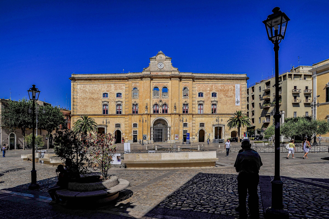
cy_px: 110
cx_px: 164
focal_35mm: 20
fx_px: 183
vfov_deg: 61.9
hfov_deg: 84.0
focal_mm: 20
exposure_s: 1/800
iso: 200
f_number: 11
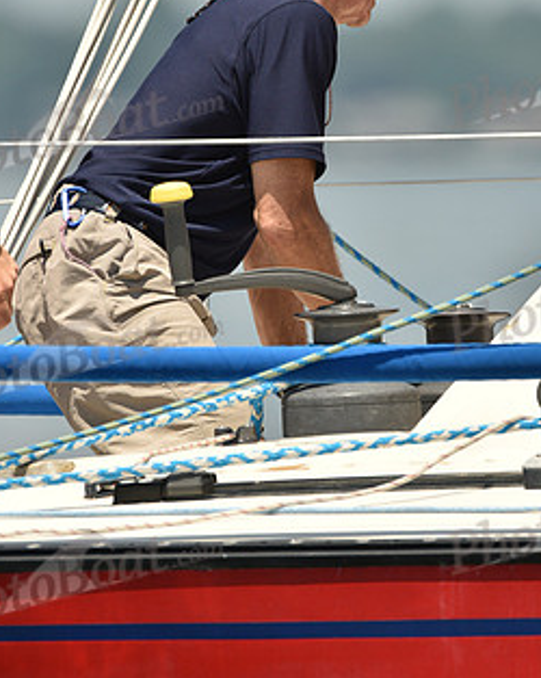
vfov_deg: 1.9
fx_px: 20915
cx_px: 337
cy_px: 217
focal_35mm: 1044
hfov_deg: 1.5
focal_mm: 600
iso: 320
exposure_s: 1/1600
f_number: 7.1
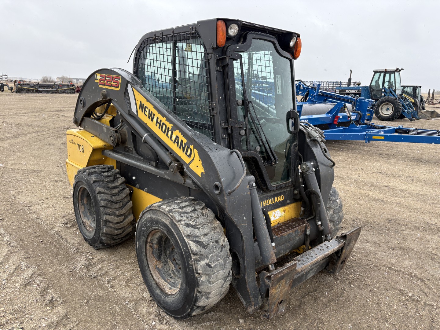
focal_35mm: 26
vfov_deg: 53.1
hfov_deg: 67.3
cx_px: 220
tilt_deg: -9.0
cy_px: 165
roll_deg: +0.2
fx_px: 330
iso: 50
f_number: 1.6
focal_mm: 5.96
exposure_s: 1/1001
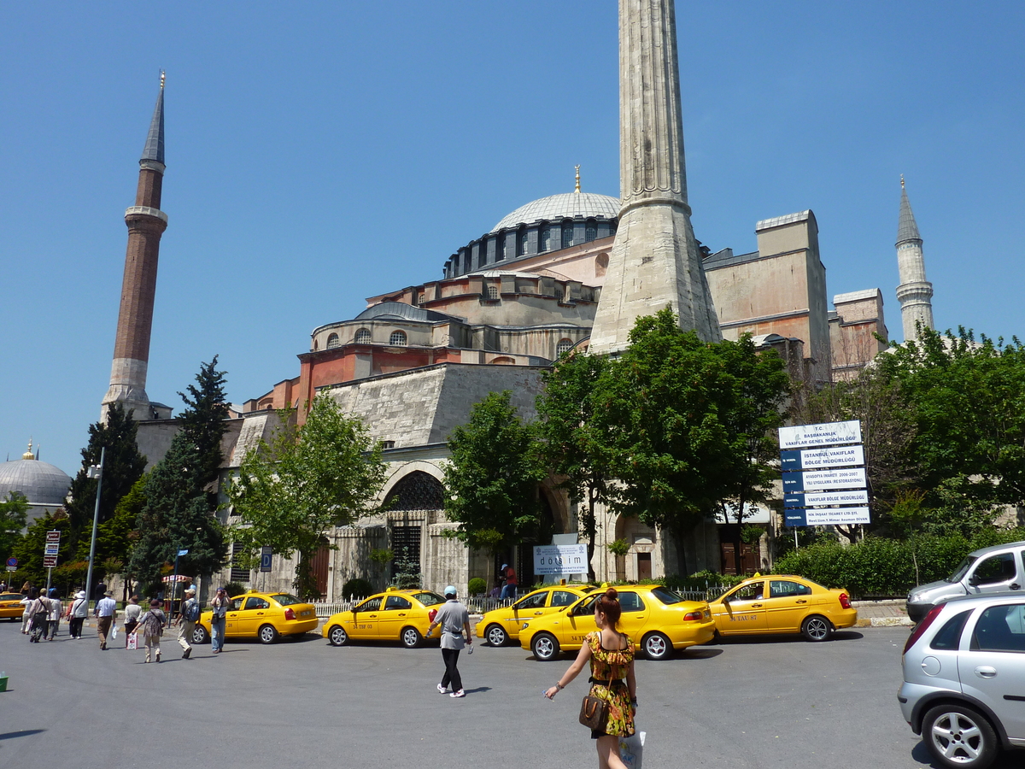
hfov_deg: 69.4
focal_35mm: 25
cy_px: 384
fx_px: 740
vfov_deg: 54.9
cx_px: 512
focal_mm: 4.1
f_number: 5
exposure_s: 1/500
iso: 80
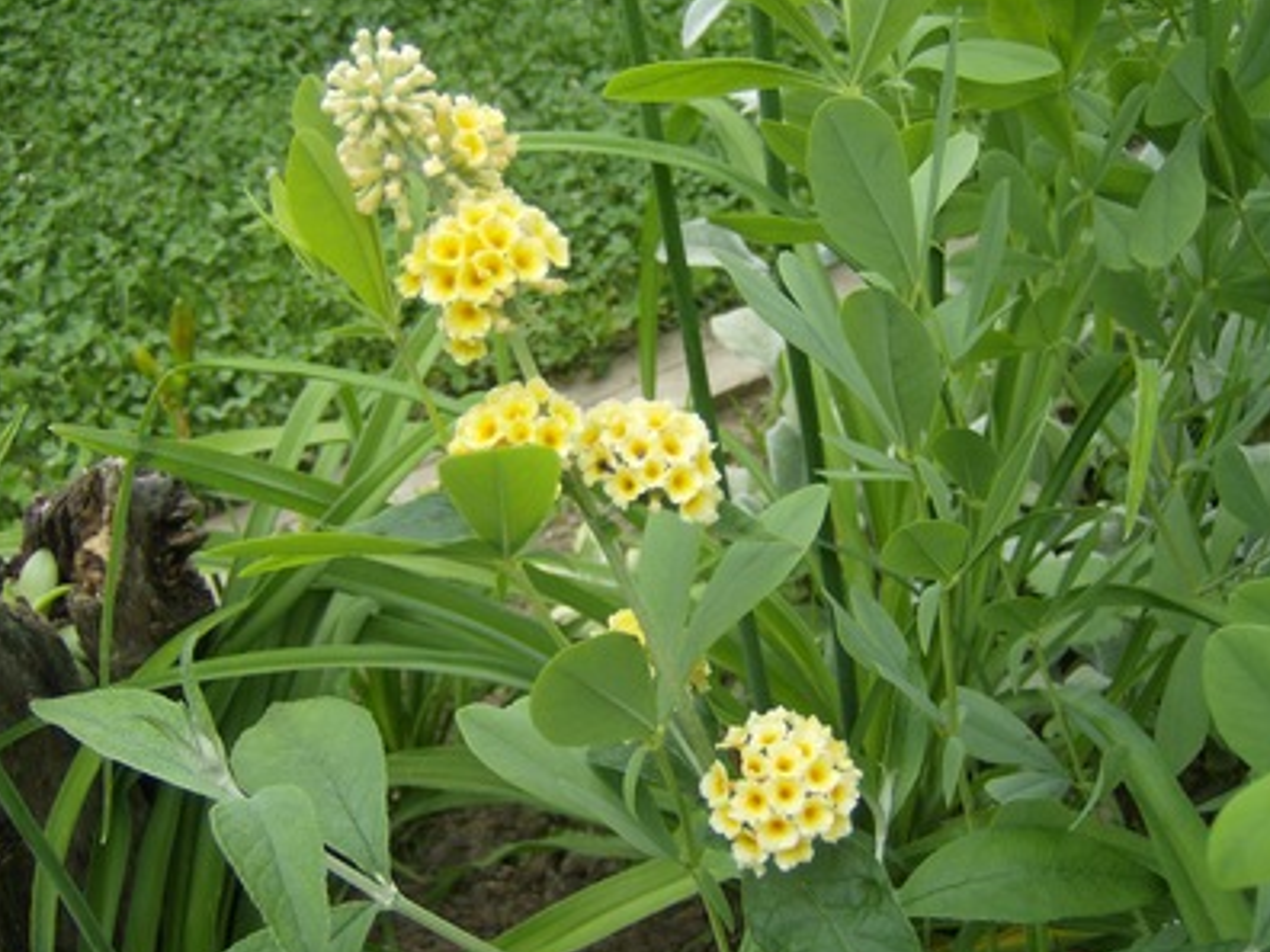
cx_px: 593
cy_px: 446
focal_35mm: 40
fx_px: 1468
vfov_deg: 35.9
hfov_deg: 46.8
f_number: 2.8
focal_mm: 6
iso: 100
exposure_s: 1/173
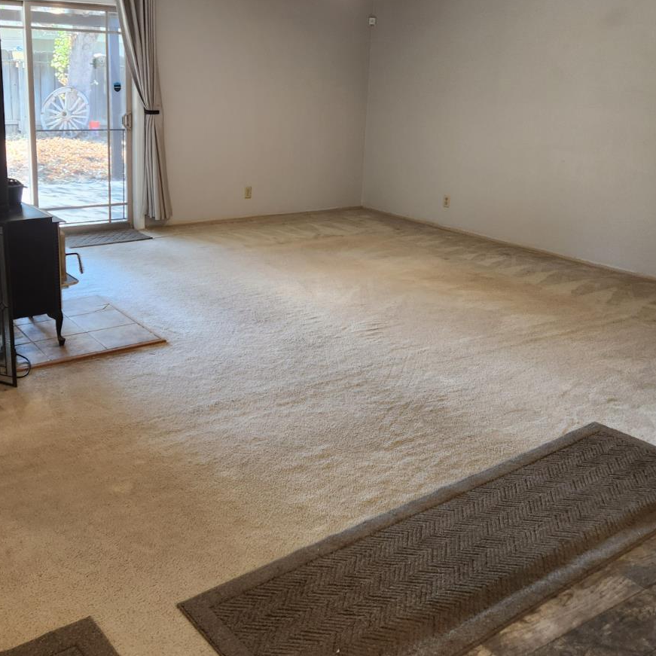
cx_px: 244
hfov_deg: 46.8
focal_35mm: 35
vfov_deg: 46.8
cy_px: 250
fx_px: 750
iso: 200
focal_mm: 5.4
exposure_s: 1/120
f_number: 1.8
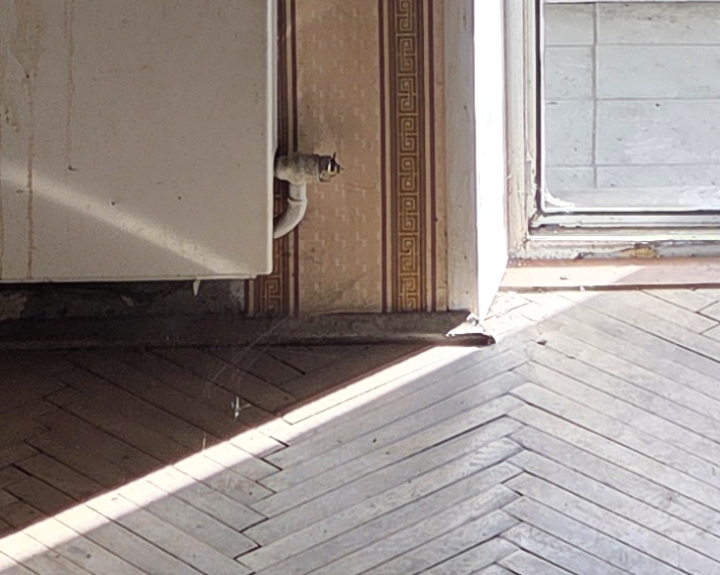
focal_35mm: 126
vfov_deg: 10.7
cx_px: 571
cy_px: -720
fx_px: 2684
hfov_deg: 15.2
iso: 32
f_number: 1.8
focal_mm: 5.4
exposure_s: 1/100
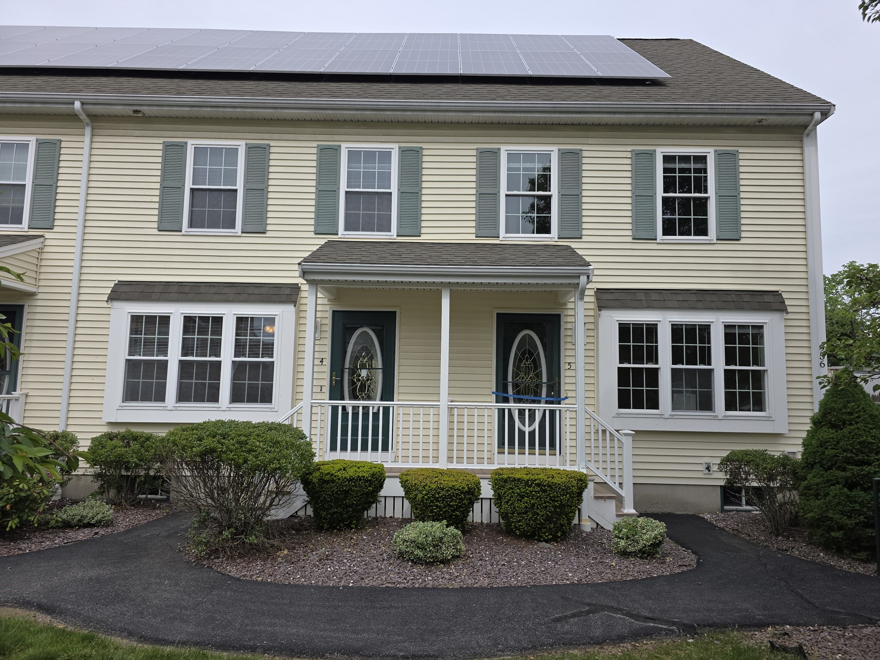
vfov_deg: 58.9
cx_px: 440
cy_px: 330
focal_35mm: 23
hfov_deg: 73.9
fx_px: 585
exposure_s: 1/624
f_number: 1.7
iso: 12
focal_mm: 6.3
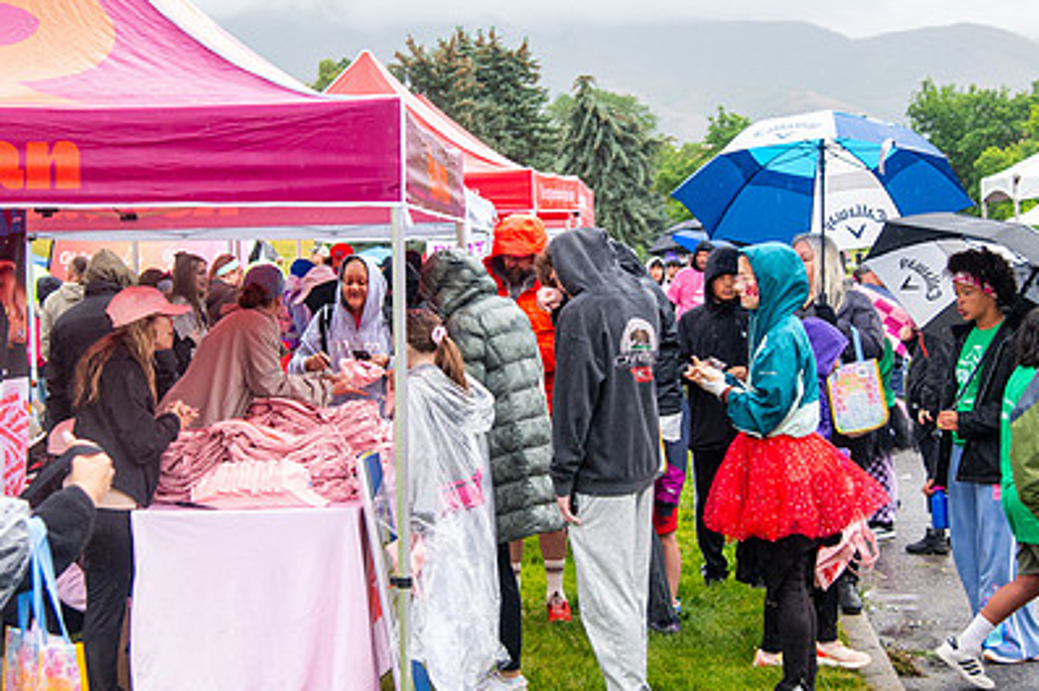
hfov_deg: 27.4
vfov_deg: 18.4
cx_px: 500
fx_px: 2134
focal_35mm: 74
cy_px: 273
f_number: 4
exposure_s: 1/500
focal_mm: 40
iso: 2000
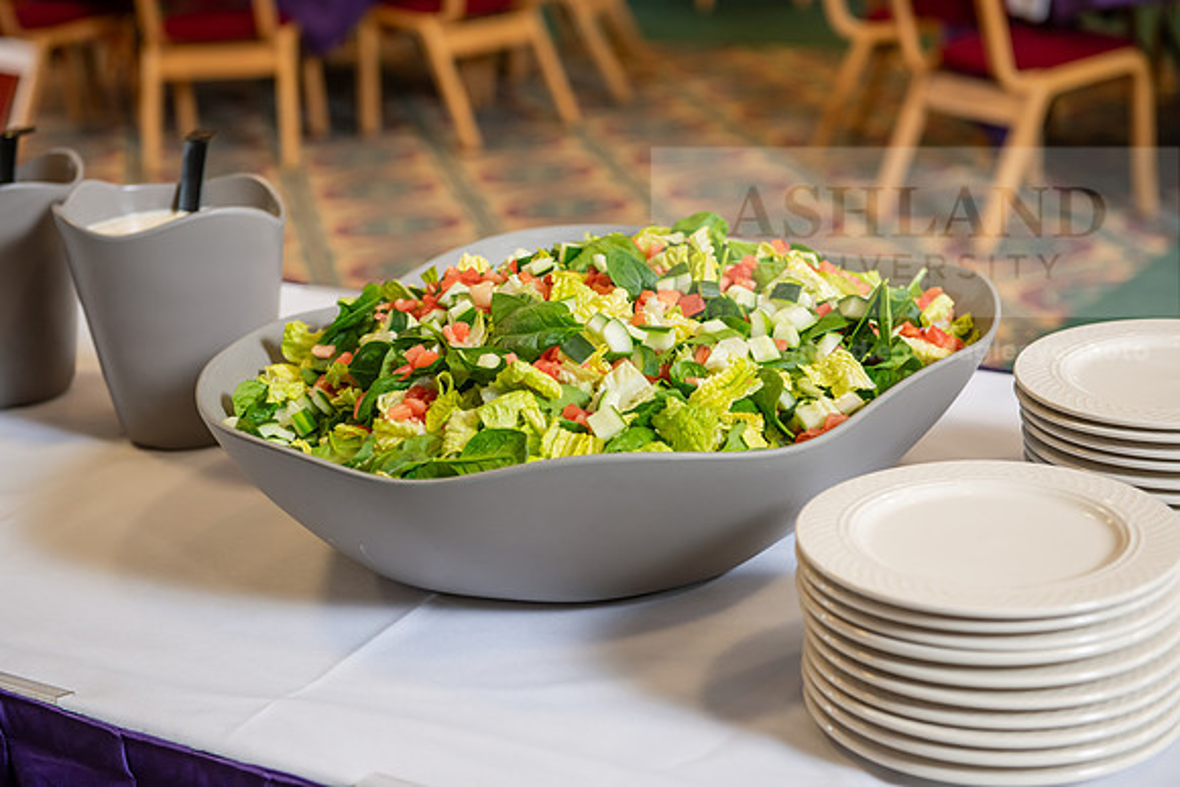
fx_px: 2033
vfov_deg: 21.9
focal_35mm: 62
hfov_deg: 32.4
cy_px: 394
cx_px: 590
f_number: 4
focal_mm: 62
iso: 400
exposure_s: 1/80
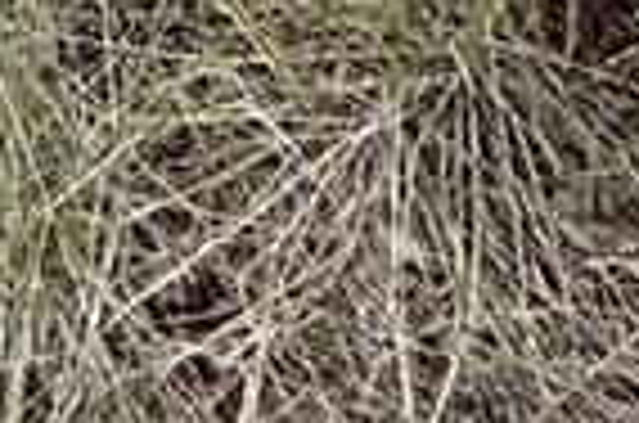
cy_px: -1948
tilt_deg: +1.3
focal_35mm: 148
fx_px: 2621
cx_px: -1580
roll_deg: +0.1
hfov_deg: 9.2
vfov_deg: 5.5
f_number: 2.2
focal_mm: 2.22
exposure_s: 1/569
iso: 50
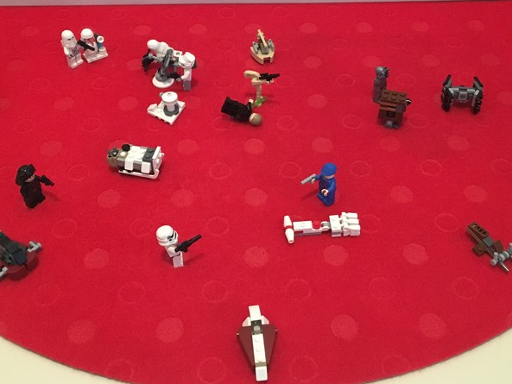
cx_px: 262
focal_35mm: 44
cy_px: 131
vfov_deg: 32.6
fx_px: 651
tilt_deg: -43.5
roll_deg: +0.0
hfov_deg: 42.9
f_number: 2.2
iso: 320
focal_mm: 4.15
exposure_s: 1/17
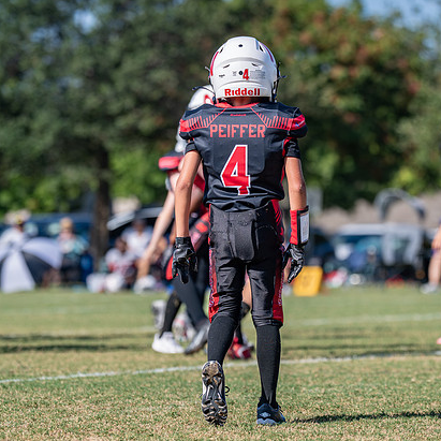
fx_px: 3776
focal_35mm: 262
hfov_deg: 6.7
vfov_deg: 6.7
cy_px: 242
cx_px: 253
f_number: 2.8
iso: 100
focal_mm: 131
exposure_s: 1/1600
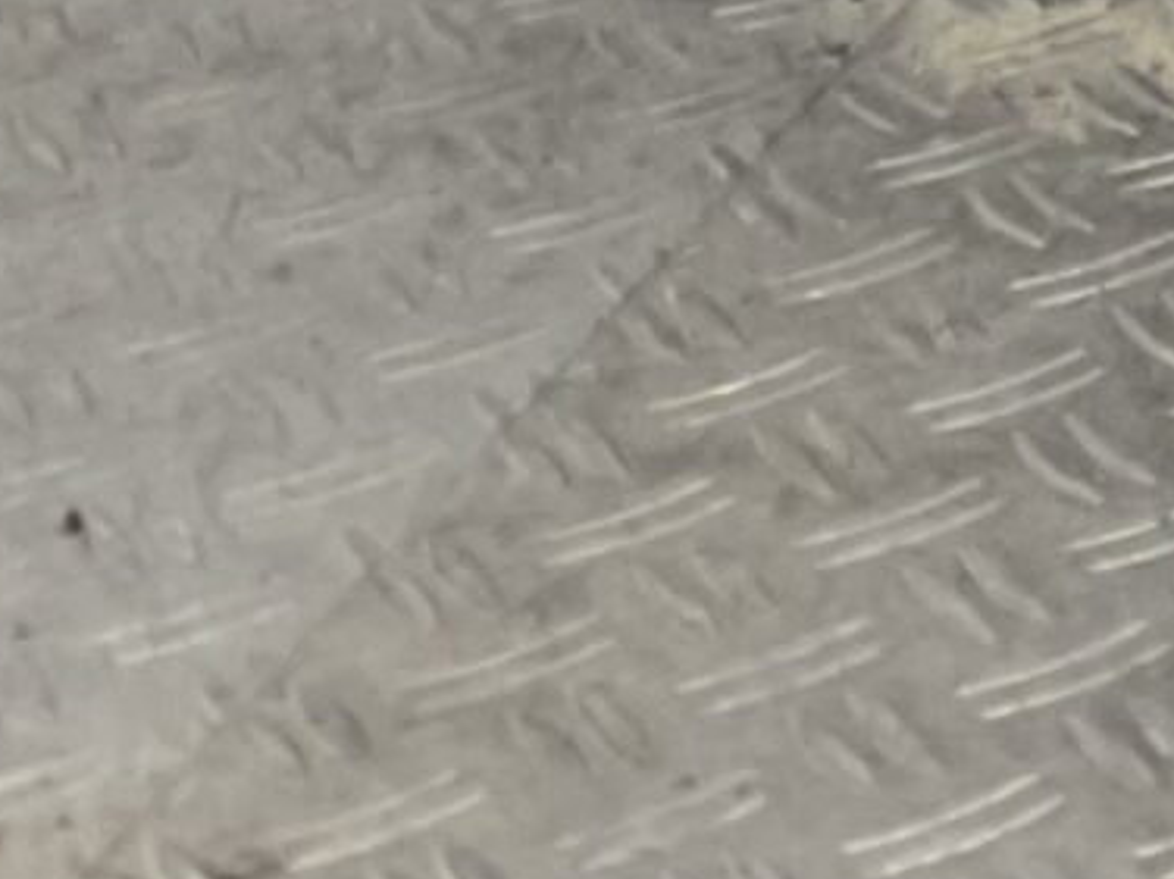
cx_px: 3860
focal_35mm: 198
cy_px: -2083
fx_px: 6713
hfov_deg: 8.1
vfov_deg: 6.6
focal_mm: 3
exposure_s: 1/140
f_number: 1.8
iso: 16
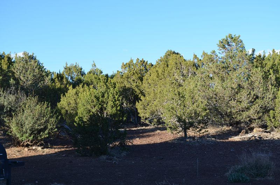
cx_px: 140
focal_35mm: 69
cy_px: 92
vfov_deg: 19.6
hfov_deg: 29.3
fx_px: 536
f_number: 8
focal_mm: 46
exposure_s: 1/250
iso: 200
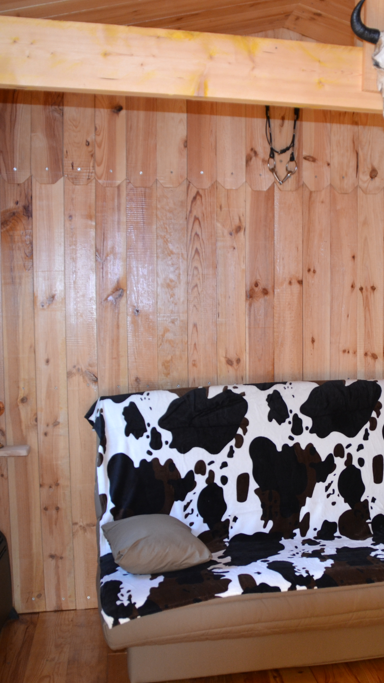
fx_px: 778
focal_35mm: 43
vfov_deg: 47.4
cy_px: 338
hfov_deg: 26.3
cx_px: 380
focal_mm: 18
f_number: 3.5
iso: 450
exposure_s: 1/60
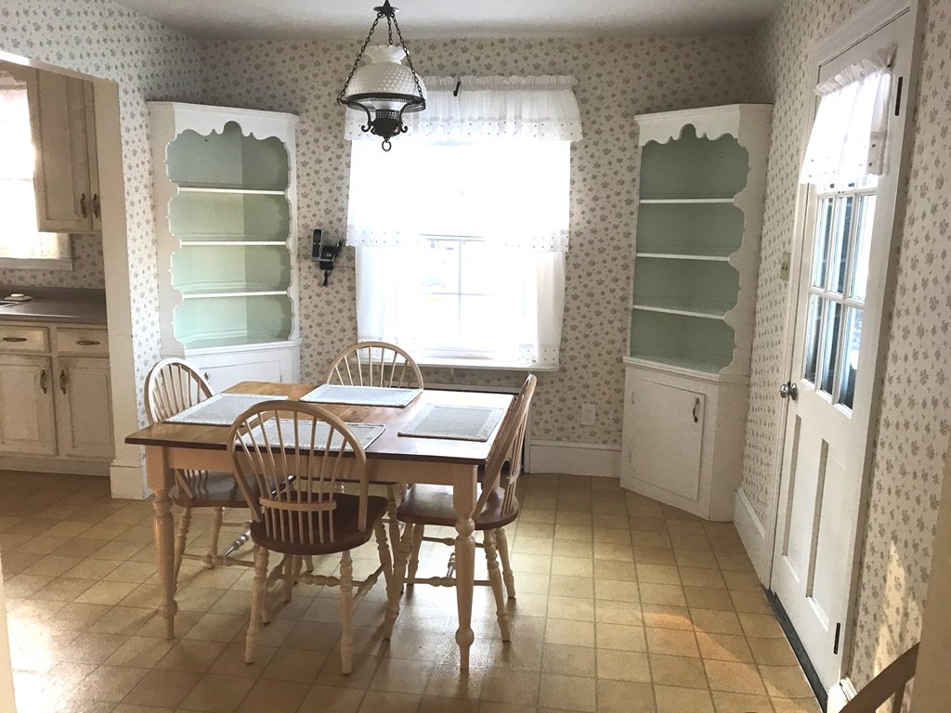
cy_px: 356
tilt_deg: -8.9
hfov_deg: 63.4
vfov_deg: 49.7
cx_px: 476
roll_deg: -1.0
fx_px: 769
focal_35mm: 28
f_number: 1.8
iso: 32
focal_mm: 3.99
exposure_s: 1/30
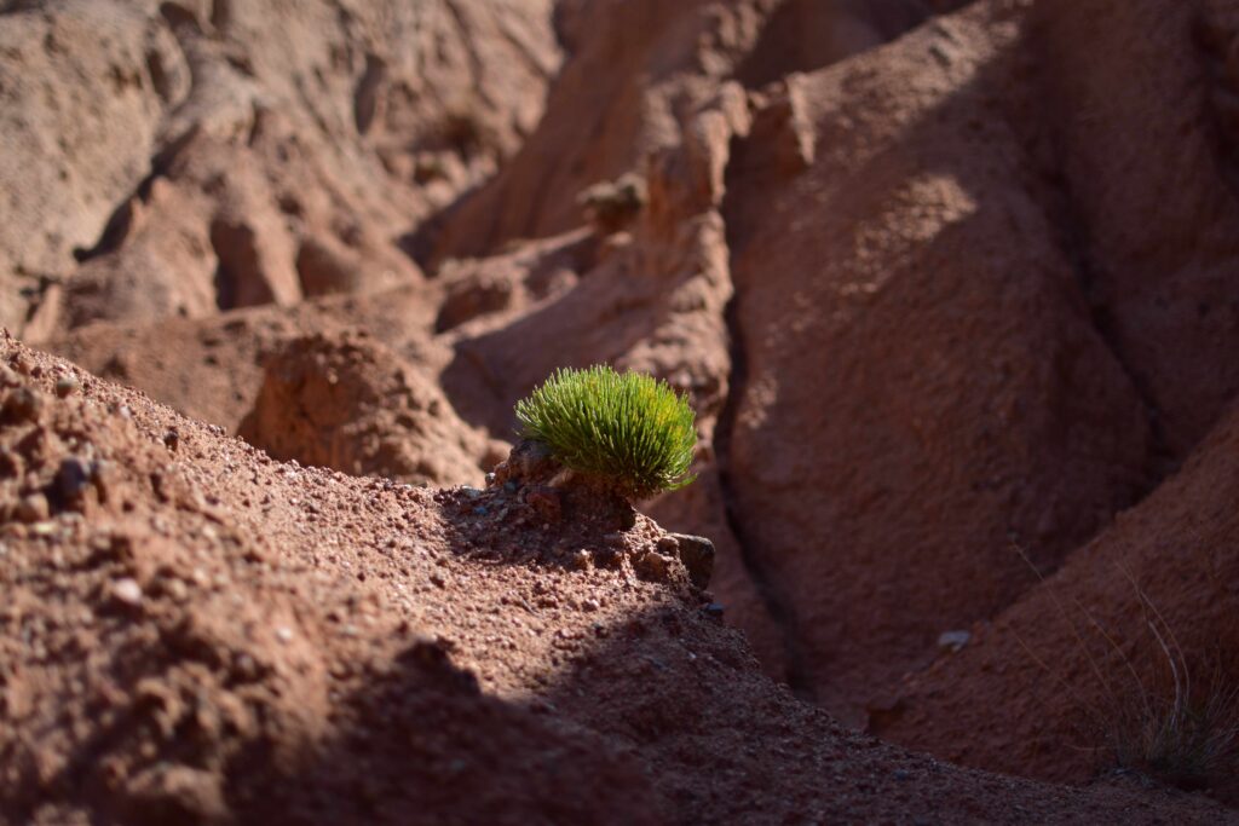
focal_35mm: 52
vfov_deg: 25.8
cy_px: 413
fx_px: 1807
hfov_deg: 37.8
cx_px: 620
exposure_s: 1/4000
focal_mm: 35
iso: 100
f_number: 1.8
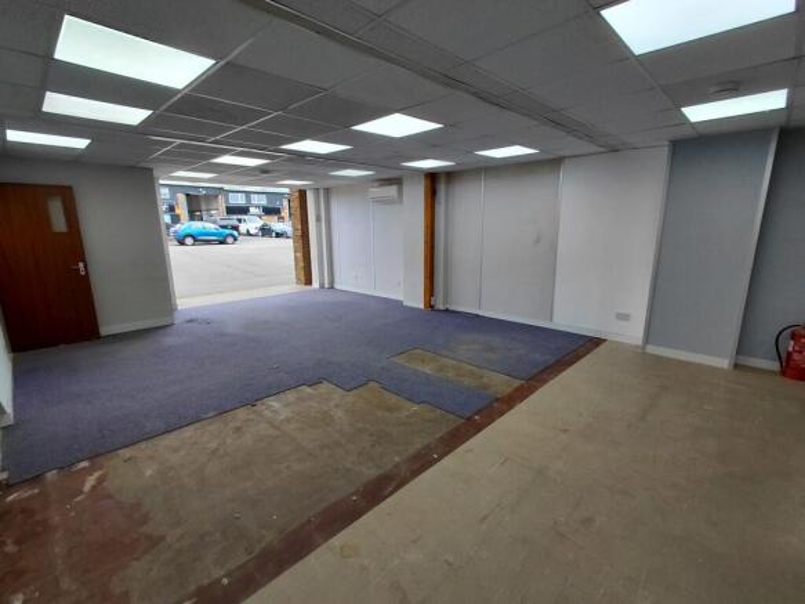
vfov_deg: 78.1
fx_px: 372
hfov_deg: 94.5
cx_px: 402
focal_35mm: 16
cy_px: 302
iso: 40
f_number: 2.2
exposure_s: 1/201
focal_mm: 1.64
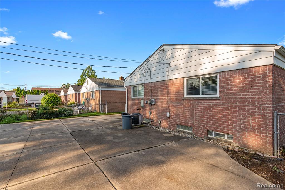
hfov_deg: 93.3
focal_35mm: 17
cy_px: 95
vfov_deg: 70.5
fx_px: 135
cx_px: 142
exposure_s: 1/500
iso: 400
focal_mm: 17
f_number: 8
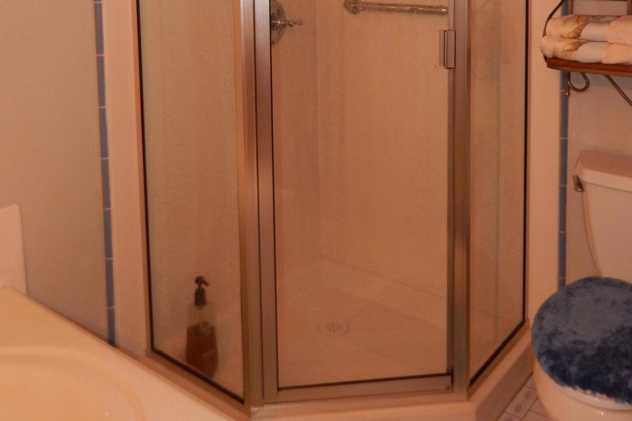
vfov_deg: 31.6
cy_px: 1
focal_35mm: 39
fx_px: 685
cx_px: 326
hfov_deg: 49.5
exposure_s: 1/30
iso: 200
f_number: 3
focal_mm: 4
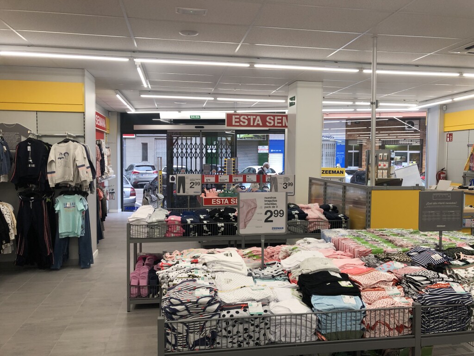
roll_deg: -0.5
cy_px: 178
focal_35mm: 28
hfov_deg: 63.4
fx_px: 383
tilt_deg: -2.6
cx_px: 237
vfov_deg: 49.7
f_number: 1.8
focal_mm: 4
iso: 32
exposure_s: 1/50
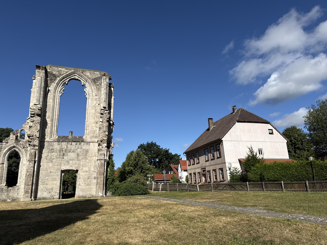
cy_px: 122
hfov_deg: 71.6
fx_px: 227
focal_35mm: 24
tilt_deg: +13.7
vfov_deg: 56.8
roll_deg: +0.1
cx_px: 164
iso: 80
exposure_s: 1/6711
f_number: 1.78
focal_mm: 6.76
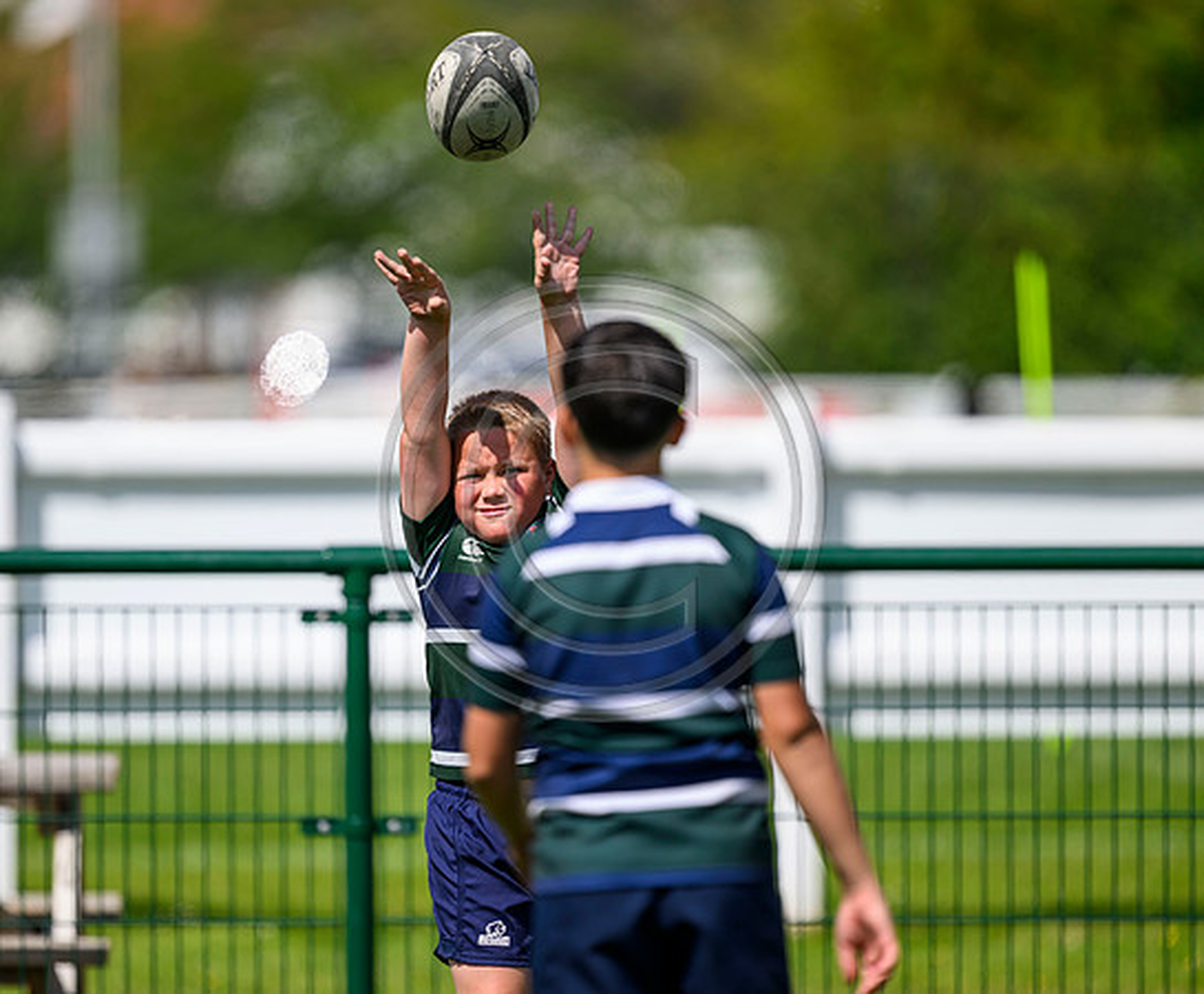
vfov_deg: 3.4
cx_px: 487
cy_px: 497
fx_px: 16572
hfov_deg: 4.2
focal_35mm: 459
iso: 250
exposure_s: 1/4000
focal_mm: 400
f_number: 3.2
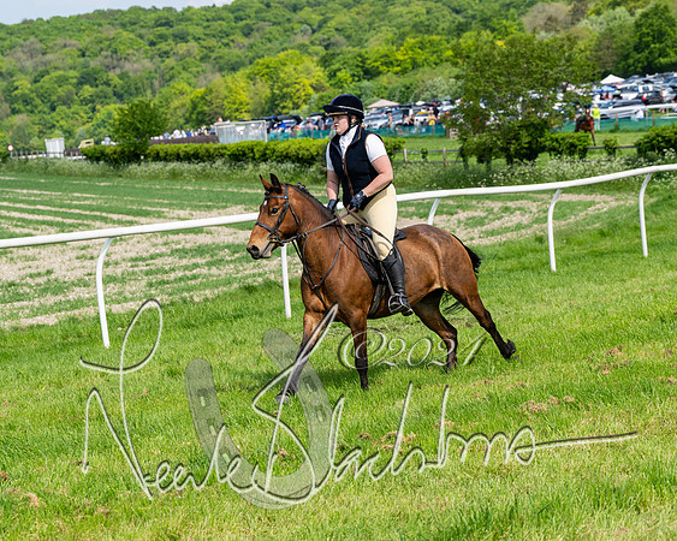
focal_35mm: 103
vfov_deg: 15.0
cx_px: 338
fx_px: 2054
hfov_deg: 18.7
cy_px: 270
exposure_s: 1/1250
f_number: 5.6
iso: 200
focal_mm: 91
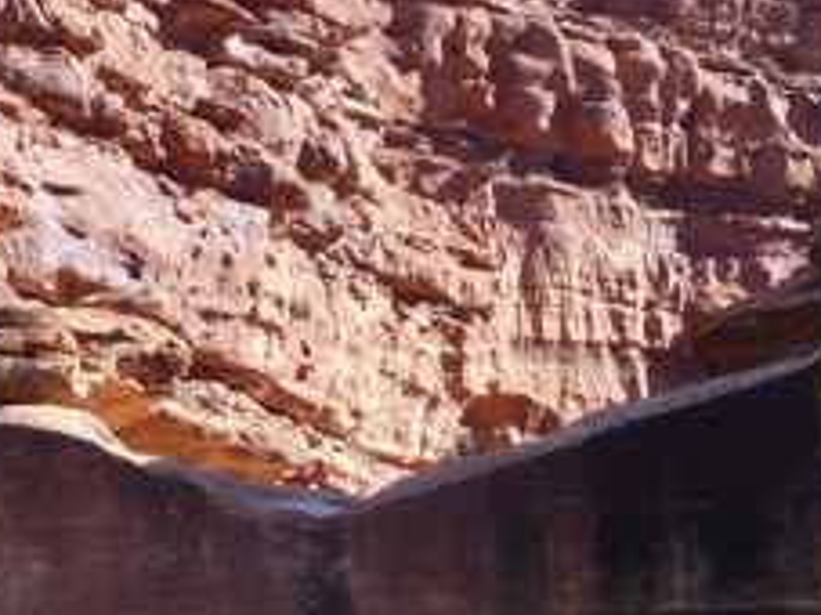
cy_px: 224
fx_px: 2276
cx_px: 351
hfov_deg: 20.4
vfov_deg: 15.4
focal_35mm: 96
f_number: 3.7
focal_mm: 6
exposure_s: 1/160
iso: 80
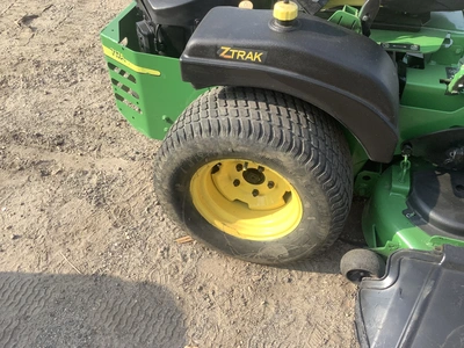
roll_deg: -2.2
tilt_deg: -44.5
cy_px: 174
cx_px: 232
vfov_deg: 45.4
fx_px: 416
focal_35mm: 31
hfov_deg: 58.4
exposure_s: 1/411
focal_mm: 3.3
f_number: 2.4
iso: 25
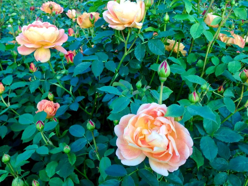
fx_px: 236
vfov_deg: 42.9
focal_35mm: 33
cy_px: 93
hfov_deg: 55.4
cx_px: 124
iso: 50
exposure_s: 1/203
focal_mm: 4.12
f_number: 2.4
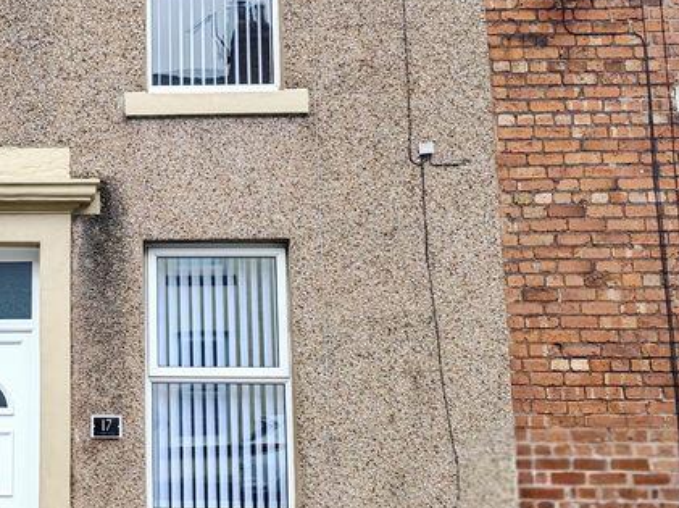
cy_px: 210
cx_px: 90
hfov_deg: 32.9
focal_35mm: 56
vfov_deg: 26.0
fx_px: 1098
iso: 50
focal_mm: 8.72
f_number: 2
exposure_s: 1/287
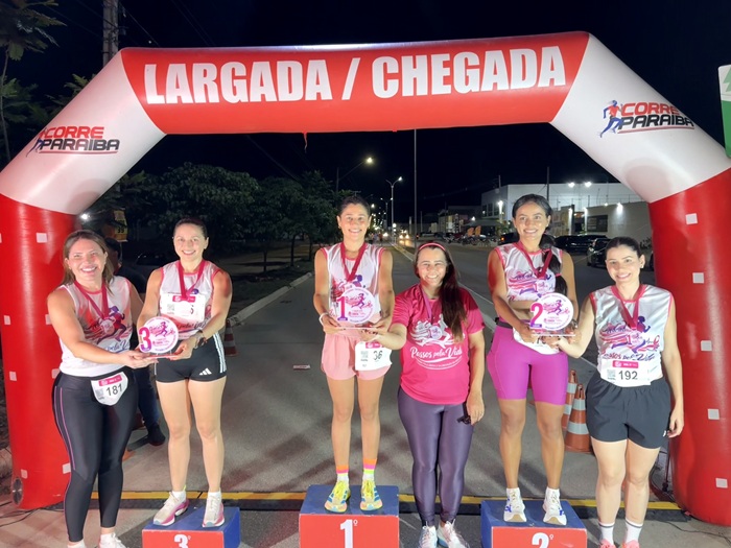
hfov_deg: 71.6
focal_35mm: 24
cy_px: 274
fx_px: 507
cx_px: 366
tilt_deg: -3.7
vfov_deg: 56.8
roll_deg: +0.0
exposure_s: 1/60
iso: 400
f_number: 1.78
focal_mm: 6.76
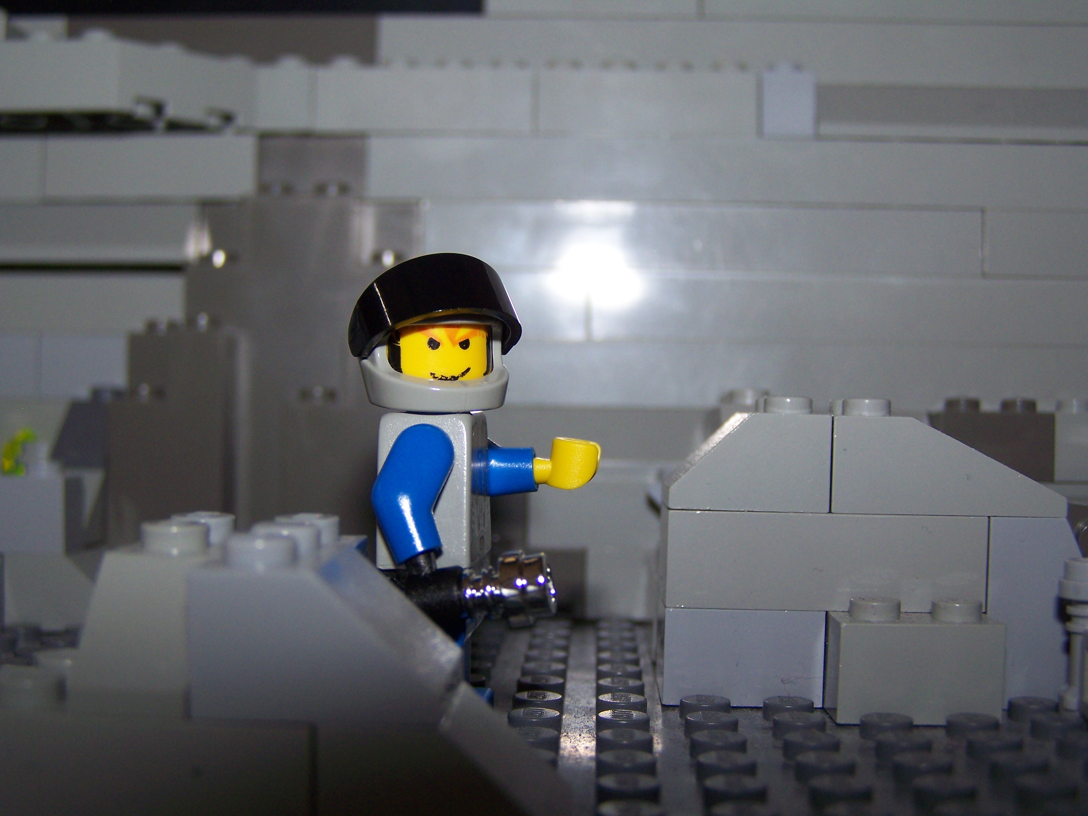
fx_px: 1603
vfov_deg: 28.6
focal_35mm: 51
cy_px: 408
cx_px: 544
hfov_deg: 37.5
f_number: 3
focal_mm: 8.5
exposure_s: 1/60
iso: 80
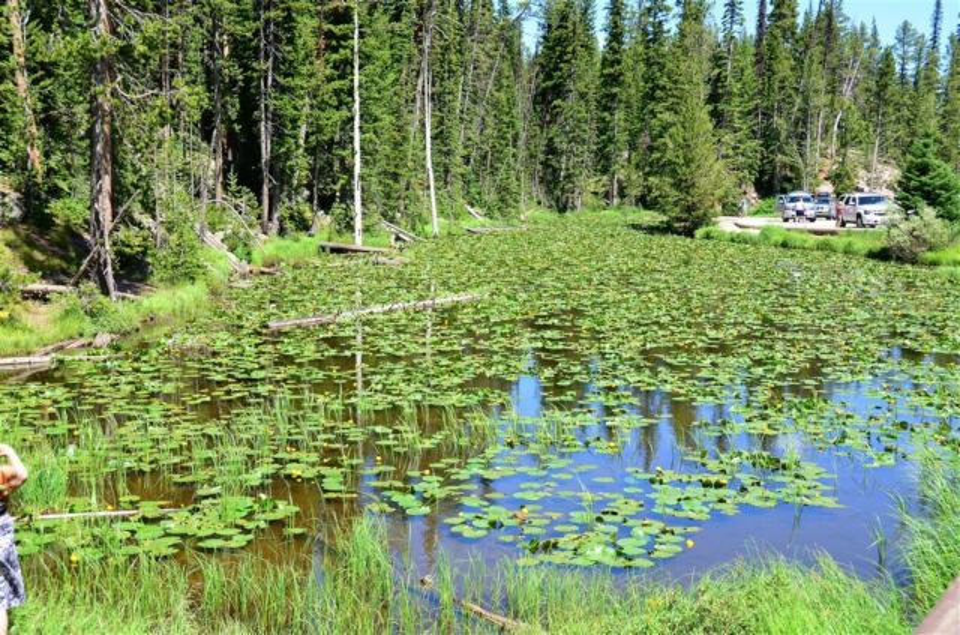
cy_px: 318
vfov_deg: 27.9
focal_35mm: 48
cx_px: 480
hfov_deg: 41.2
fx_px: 1277
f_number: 8
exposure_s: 1/250
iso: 200
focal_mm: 32
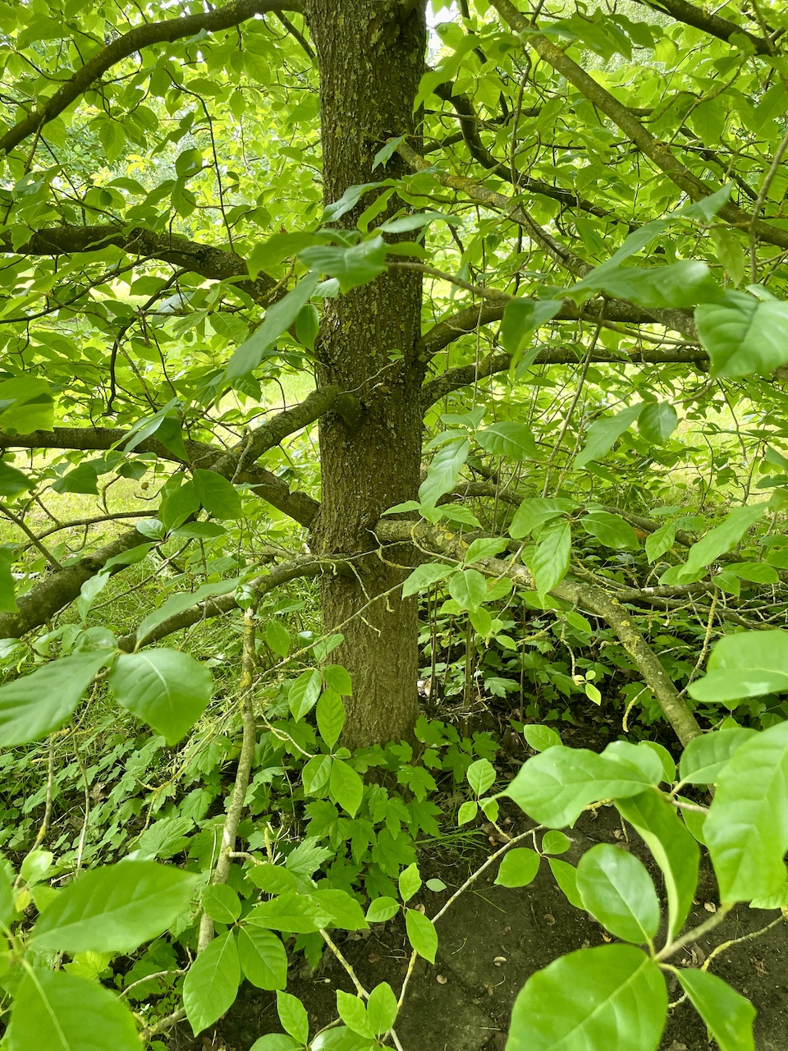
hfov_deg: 53.1
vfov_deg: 67.3
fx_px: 789
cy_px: 526
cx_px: 394
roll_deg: +0.1
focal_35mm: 26
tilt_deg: -21.1
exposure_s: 1/121
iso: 64
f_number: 1.6
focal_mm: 4.2
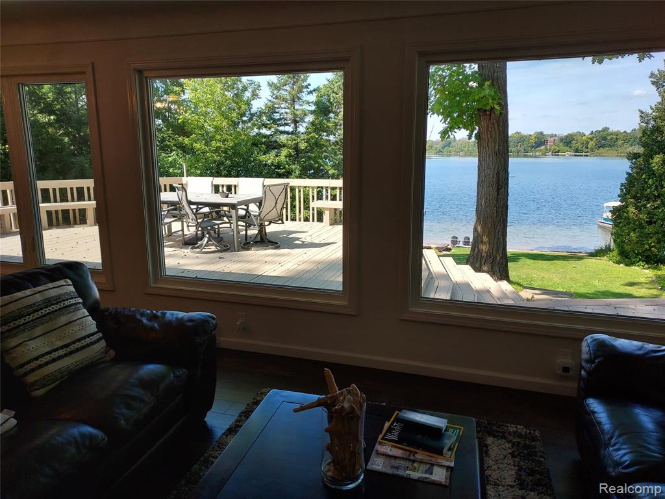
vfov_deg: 56.8
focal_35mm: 24
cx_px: 332
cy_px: 250
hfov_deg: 71.6
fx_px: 461
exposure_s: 1/258
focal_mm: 4.6
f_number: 1.8
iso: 40
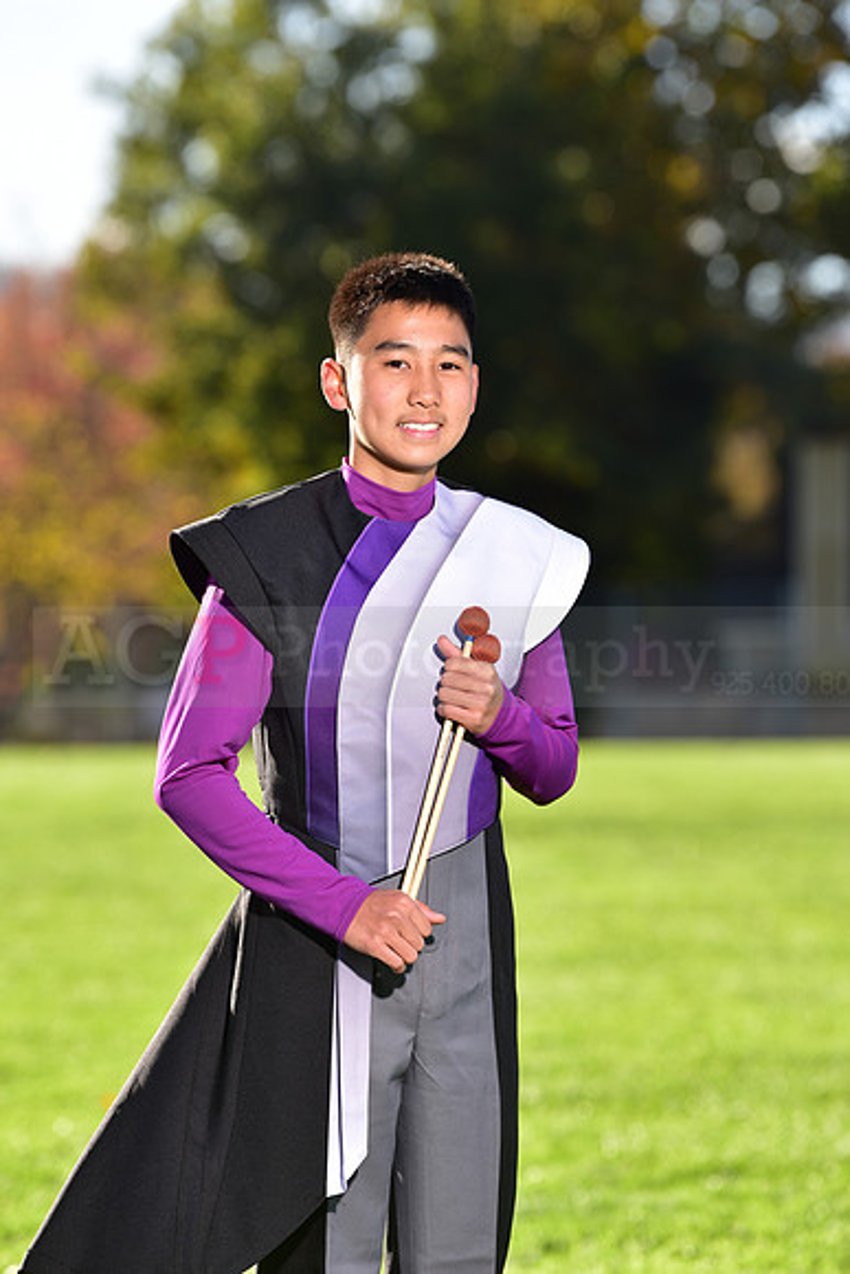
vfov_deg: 10.3
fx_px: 7079
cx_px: 425
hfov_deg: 6.9
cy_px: 637
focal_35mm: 200
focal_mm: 200
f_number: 5
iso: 80
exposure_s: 1/250
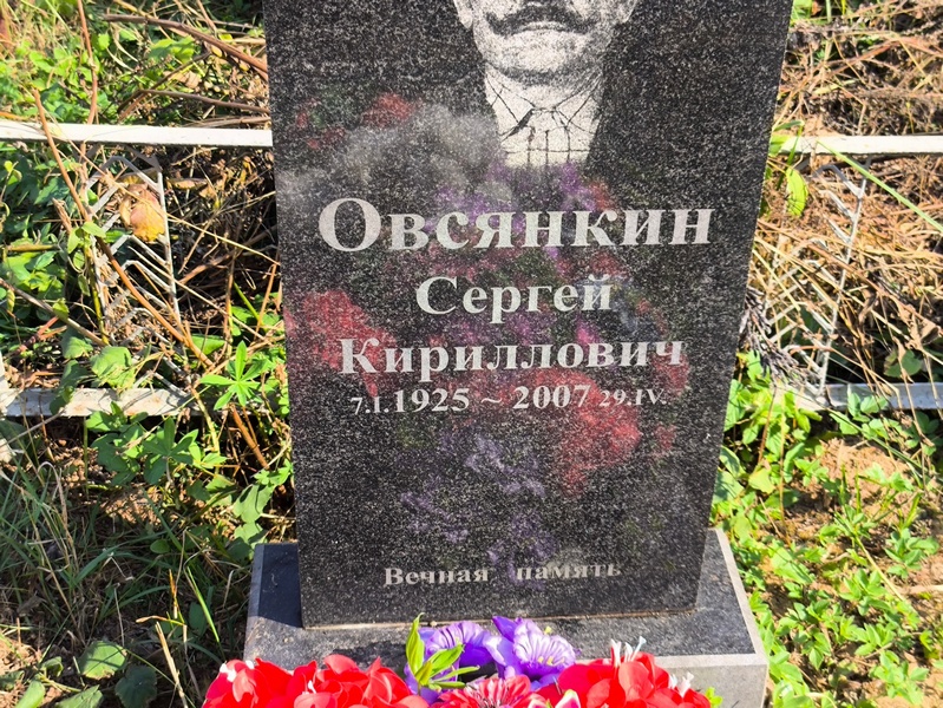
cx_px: 472
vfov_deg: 29.1
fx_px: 1363
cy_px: 354
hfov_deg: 38.2
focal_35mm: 50
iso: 50
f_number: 1.7
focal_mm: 4.71
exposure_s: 1/470
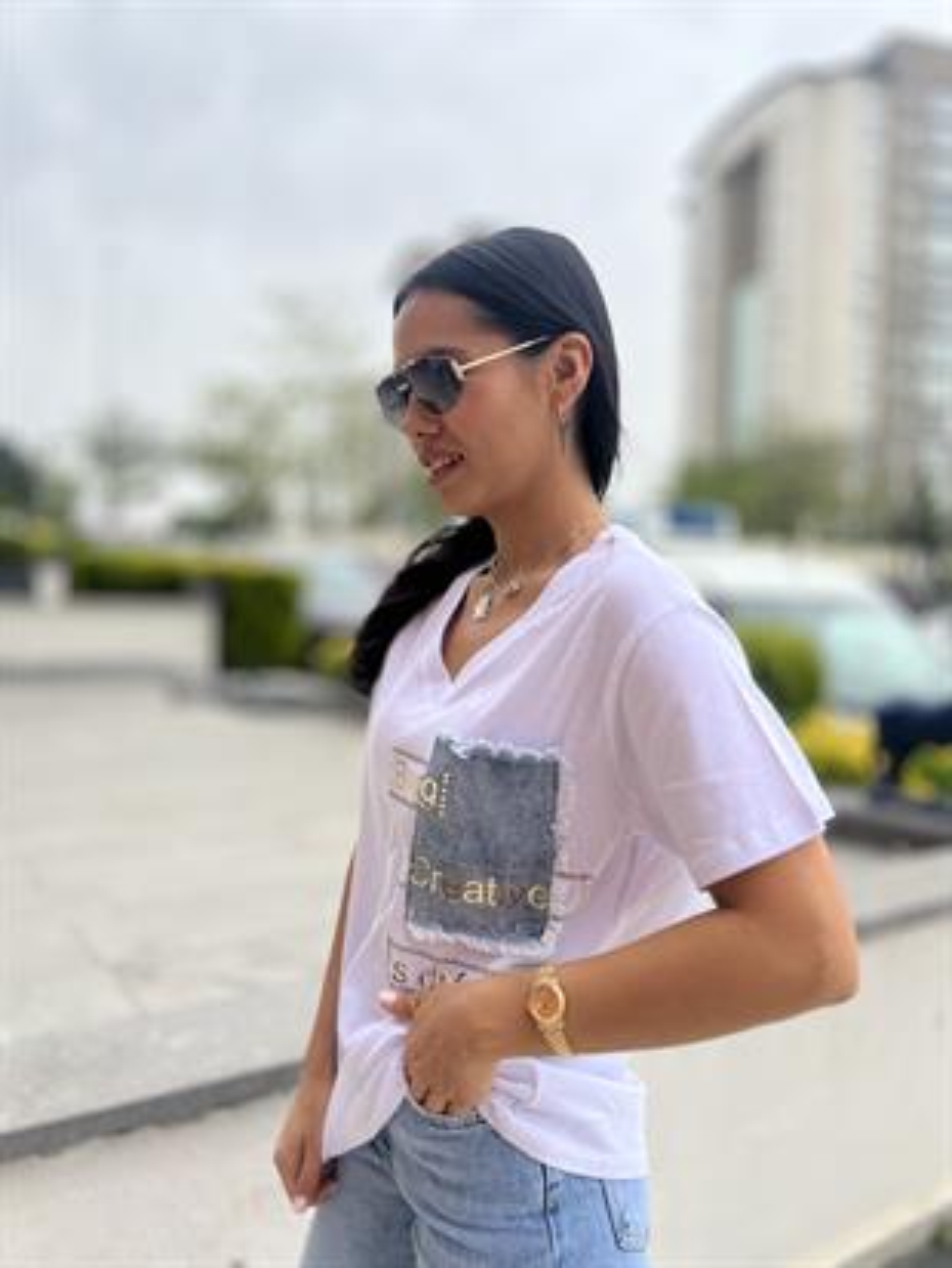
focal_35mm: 26
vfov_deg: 67.3
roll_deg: -0.4
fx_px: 953
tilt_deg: -0.1
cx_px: 476
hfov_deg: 53.1
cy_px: 634
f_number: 1.5
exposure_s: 1/3077
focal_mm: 5.7
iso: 50
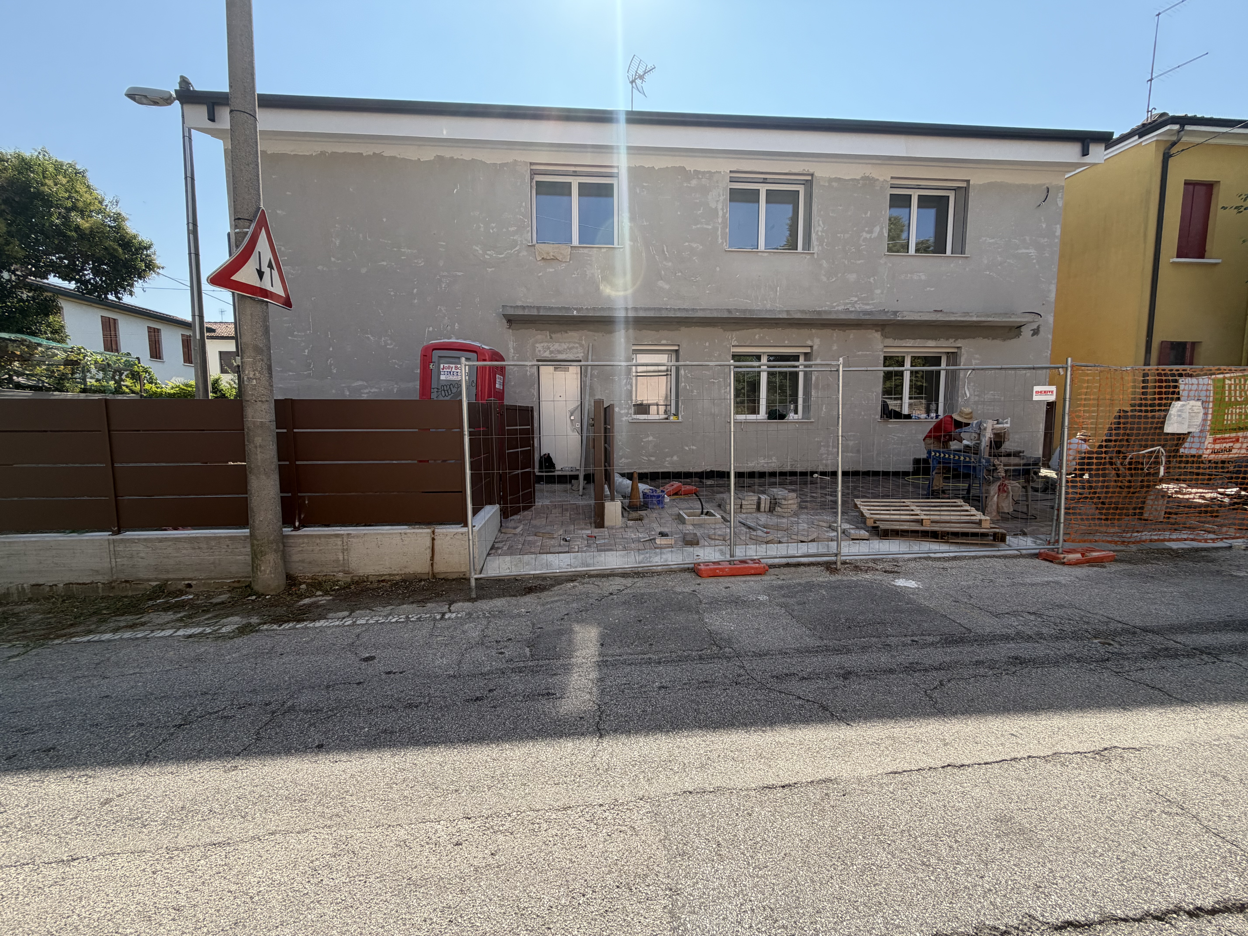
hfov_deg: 102.1
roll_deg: +0.1
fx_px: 505
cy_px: 468
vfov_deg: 85.7
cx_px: 624
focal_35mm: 14
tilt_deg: -5.7
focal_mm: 2.22
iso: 40
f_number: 2.2
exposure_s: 1/734
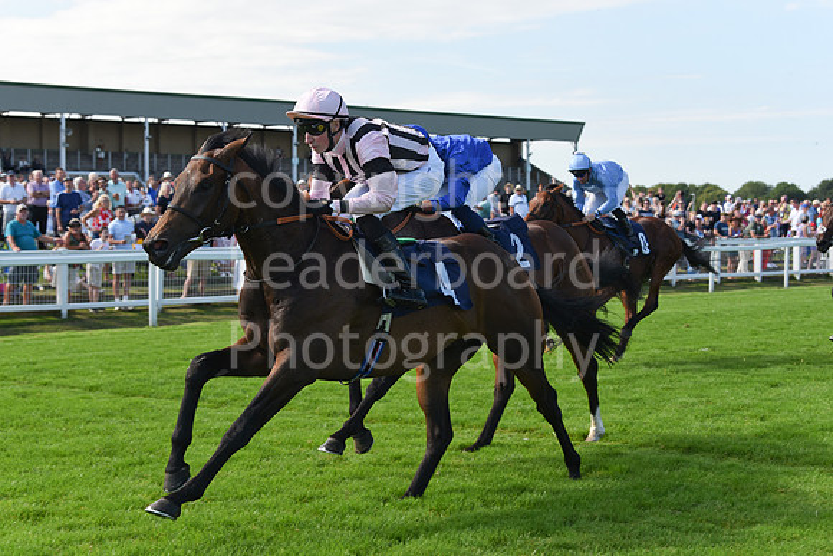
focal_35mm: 70
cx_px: 416
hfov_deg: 28.8
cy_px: 278
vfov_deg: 19.5
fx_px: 1620
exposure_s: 1/1600
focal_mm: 70
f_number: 5.6
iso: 400
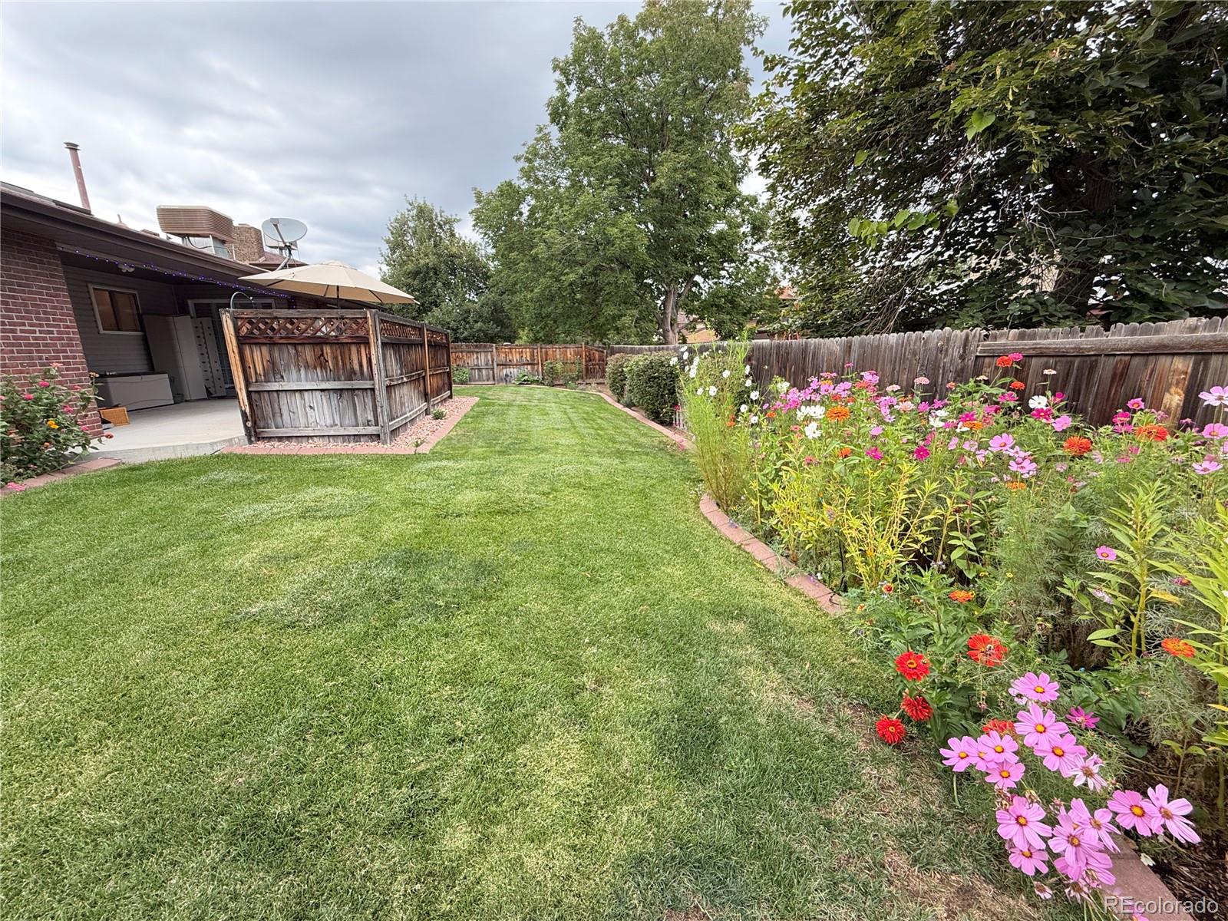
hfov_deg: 102.1
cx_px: 614
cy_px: 460
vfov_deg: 85.7
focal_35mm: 14
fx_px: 497
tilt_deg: -13.9
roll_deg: +1.4
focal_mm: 2.22
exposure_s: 1/121
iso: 80
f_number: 2.2
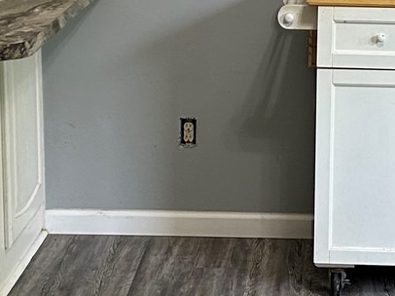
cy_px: 43
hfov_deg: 15.9
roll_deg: -0.4
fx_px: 1403
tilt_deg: -12.3
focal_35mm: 123
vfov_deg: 12.0
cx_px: 305
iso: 125
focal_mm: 5.7
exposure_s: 1/120
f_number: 1.5
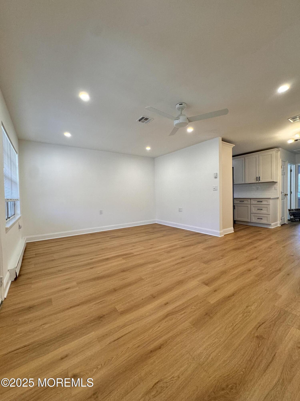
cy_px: 200
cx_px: 150
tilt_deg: -2.7
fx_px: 162
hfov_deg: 85.7
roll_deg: +1.6
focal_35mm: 14
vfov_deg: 102.1
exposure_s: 1/120
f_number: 2.2
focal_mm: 2.22
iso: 200
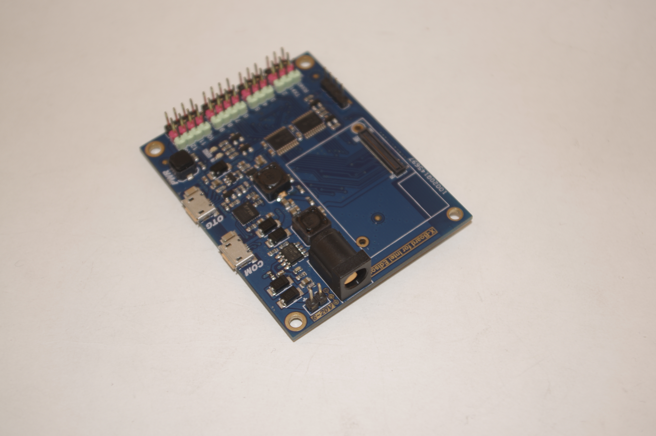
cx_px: 328
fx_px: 1037
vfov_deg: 23.7
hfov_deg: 35.1
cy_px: 218
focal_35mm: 57
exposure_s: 1/30
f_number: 4.5
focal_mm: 37.5
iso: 100
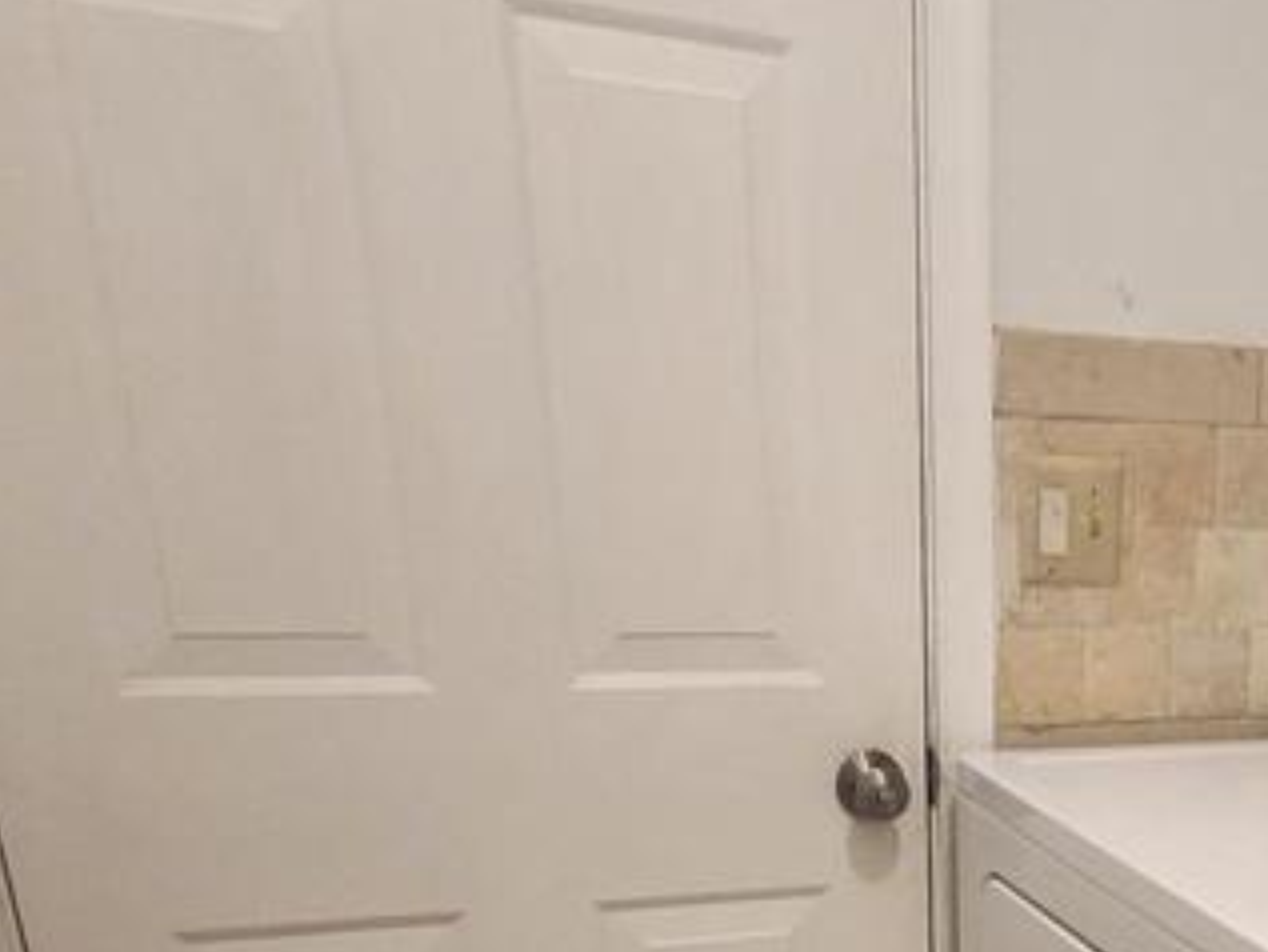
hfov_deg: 38.9
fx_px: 1539
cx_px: 1304
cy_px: 1188
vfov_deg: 28.9
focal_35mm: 42
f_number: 2.2
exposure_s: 1/40
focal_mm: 2.2
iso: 320
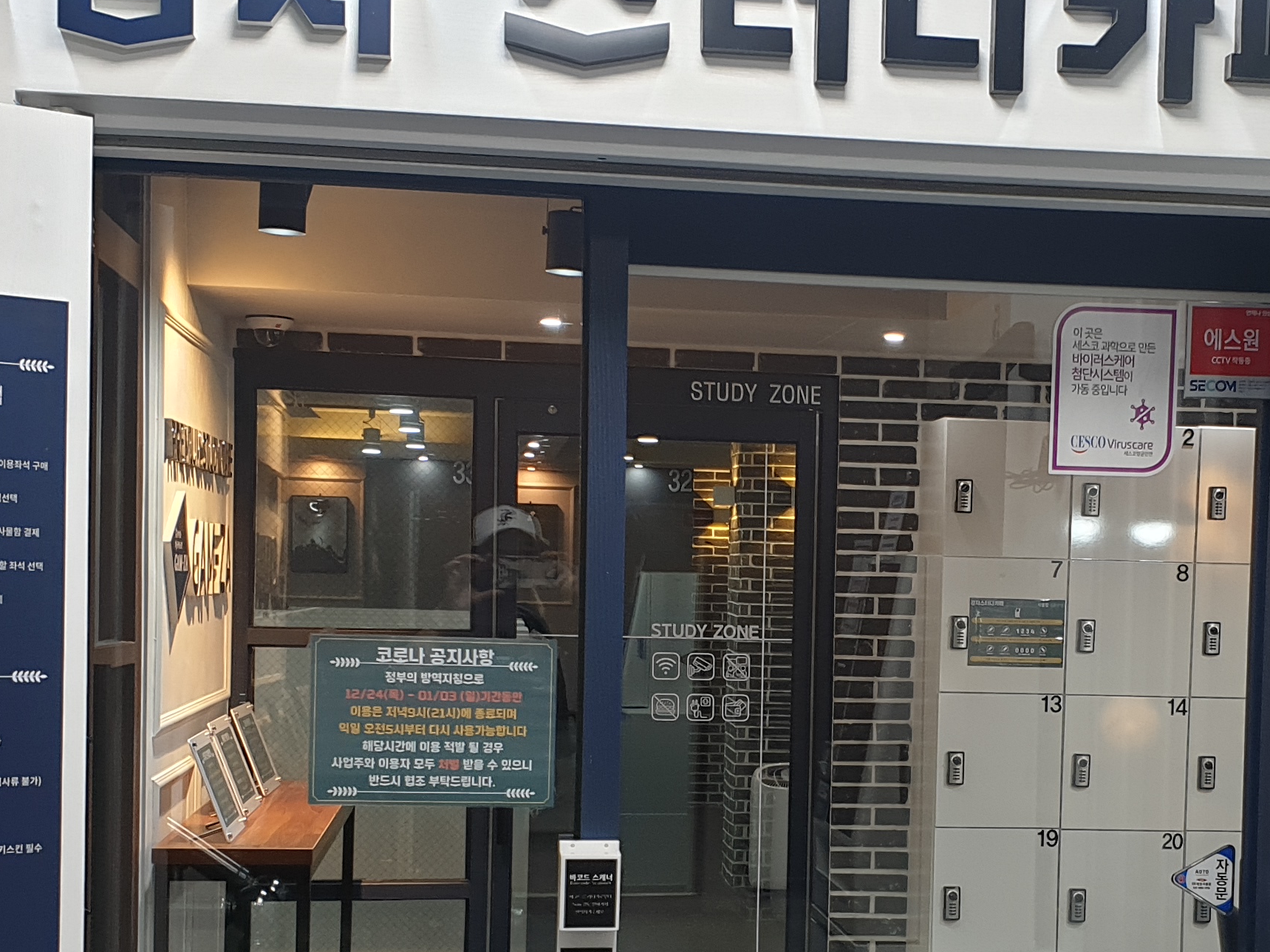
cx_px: 866
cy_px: 705
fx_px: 2238
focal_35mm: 61
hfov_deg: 31.4
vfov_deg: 23.8
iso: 80
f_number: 2.4
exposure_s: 1/60
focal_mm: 4.3
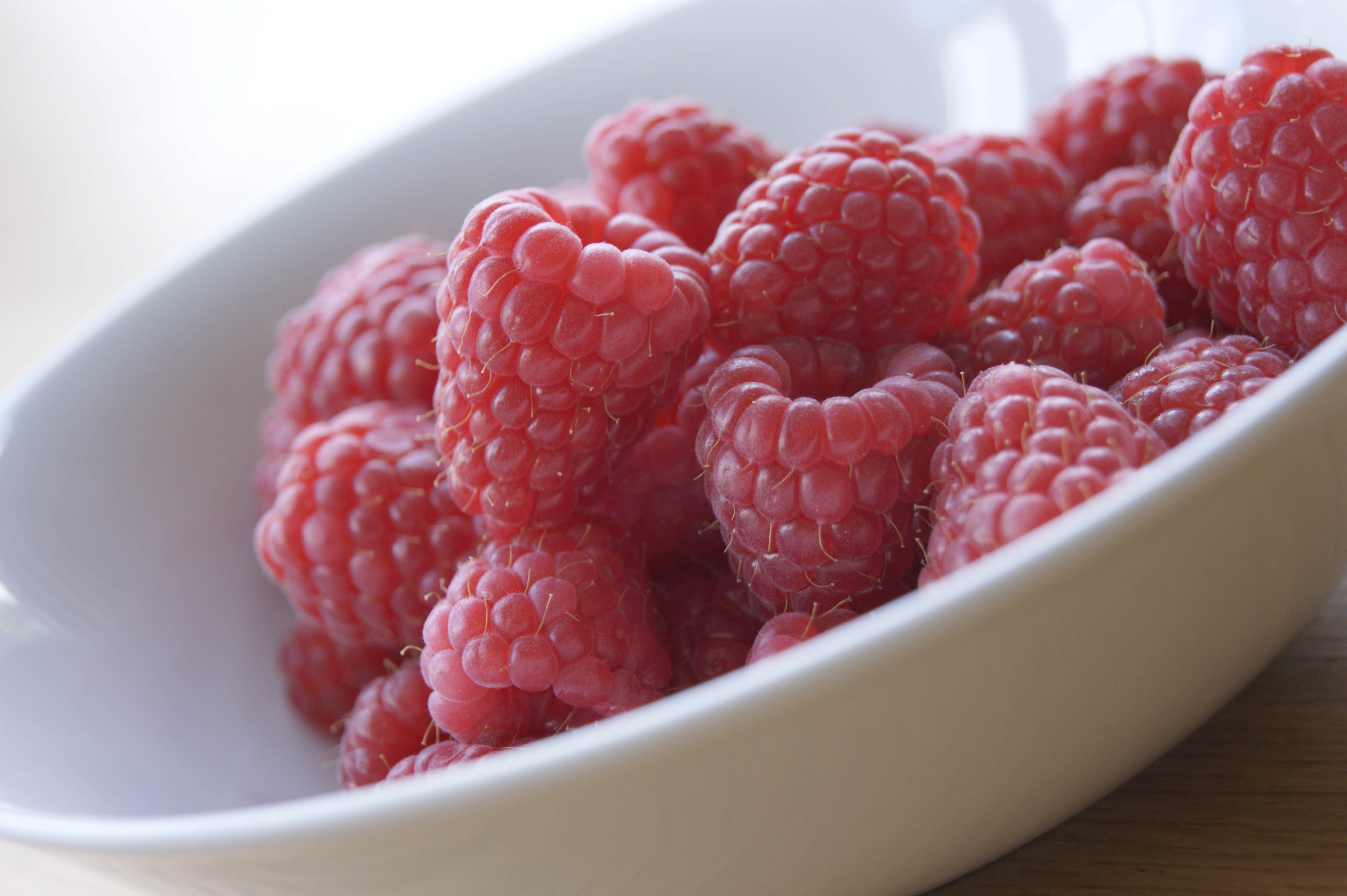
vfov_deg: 16.5
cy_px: 448
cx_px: 674
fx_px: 3085
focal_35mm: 82
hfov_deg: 24.6
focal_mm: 55
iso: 400
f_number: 5.6
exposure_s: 1/100
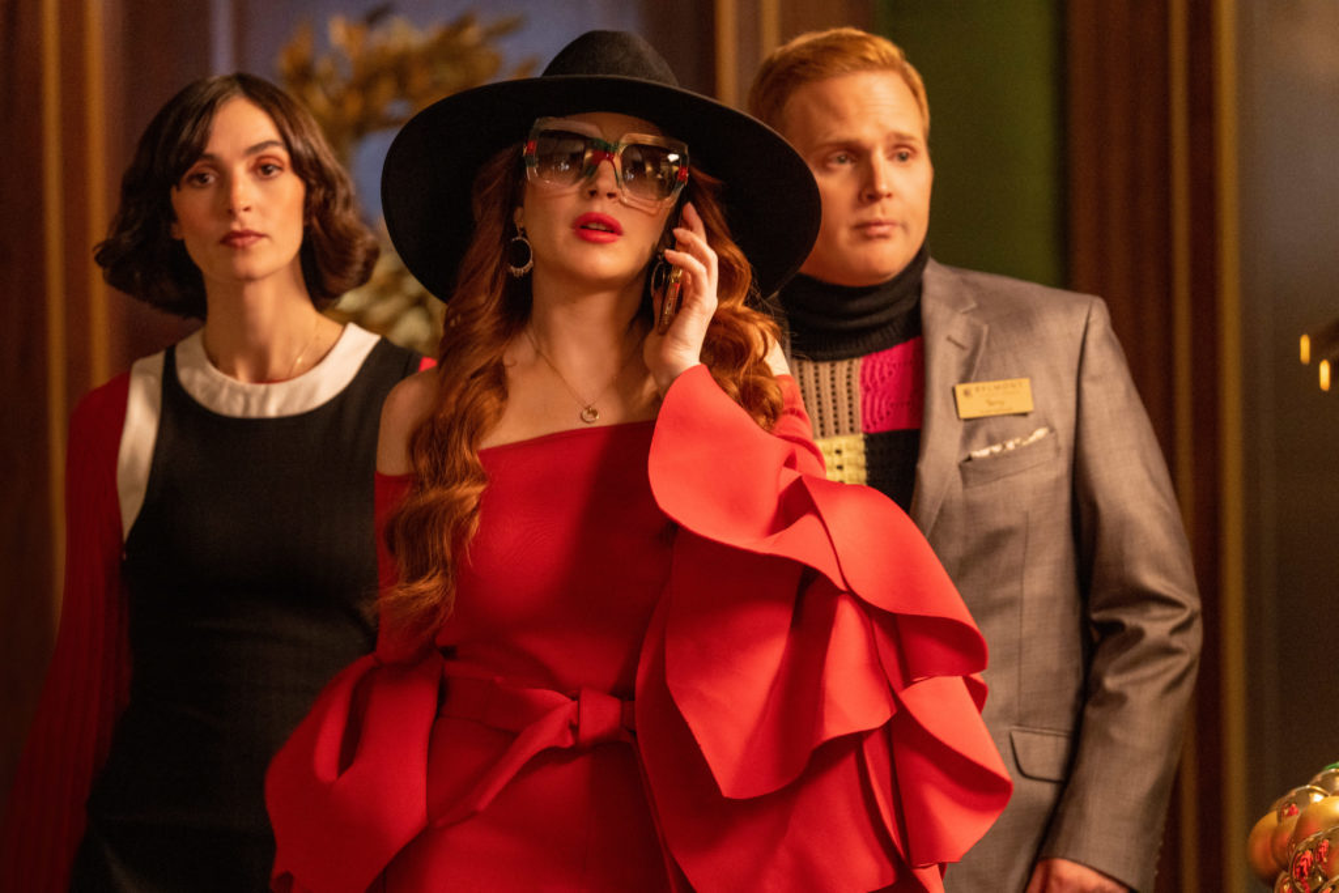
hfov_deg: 10.3
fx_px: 7439
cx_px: 670
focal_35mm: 200
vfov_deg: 6.9
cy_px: 446
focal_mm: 200
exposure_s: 1/125
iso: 5000
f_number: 4.5
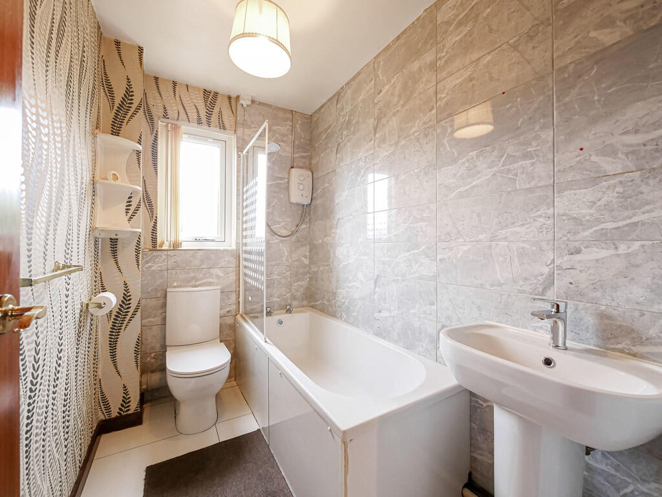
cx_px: 331
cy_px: 248
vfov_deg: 85.7
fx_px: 268
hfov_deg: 102.1
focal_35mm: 14
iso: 1600
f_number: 4
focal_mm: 7
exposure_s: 1/60
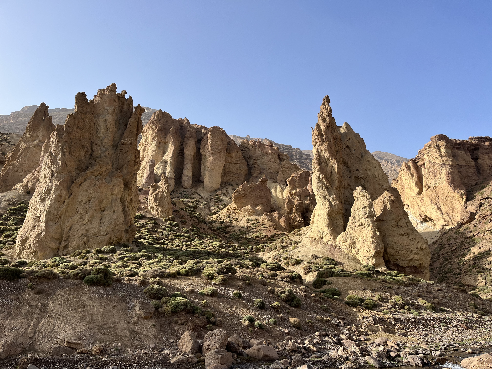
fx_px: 370
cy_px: 184
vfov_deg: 53.1
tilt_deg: +18.5
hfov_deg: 67.3
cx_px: 246
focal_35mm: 26
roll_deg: -2.6
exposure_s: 1/1477
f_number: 1.6
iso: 50
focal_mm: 5.1
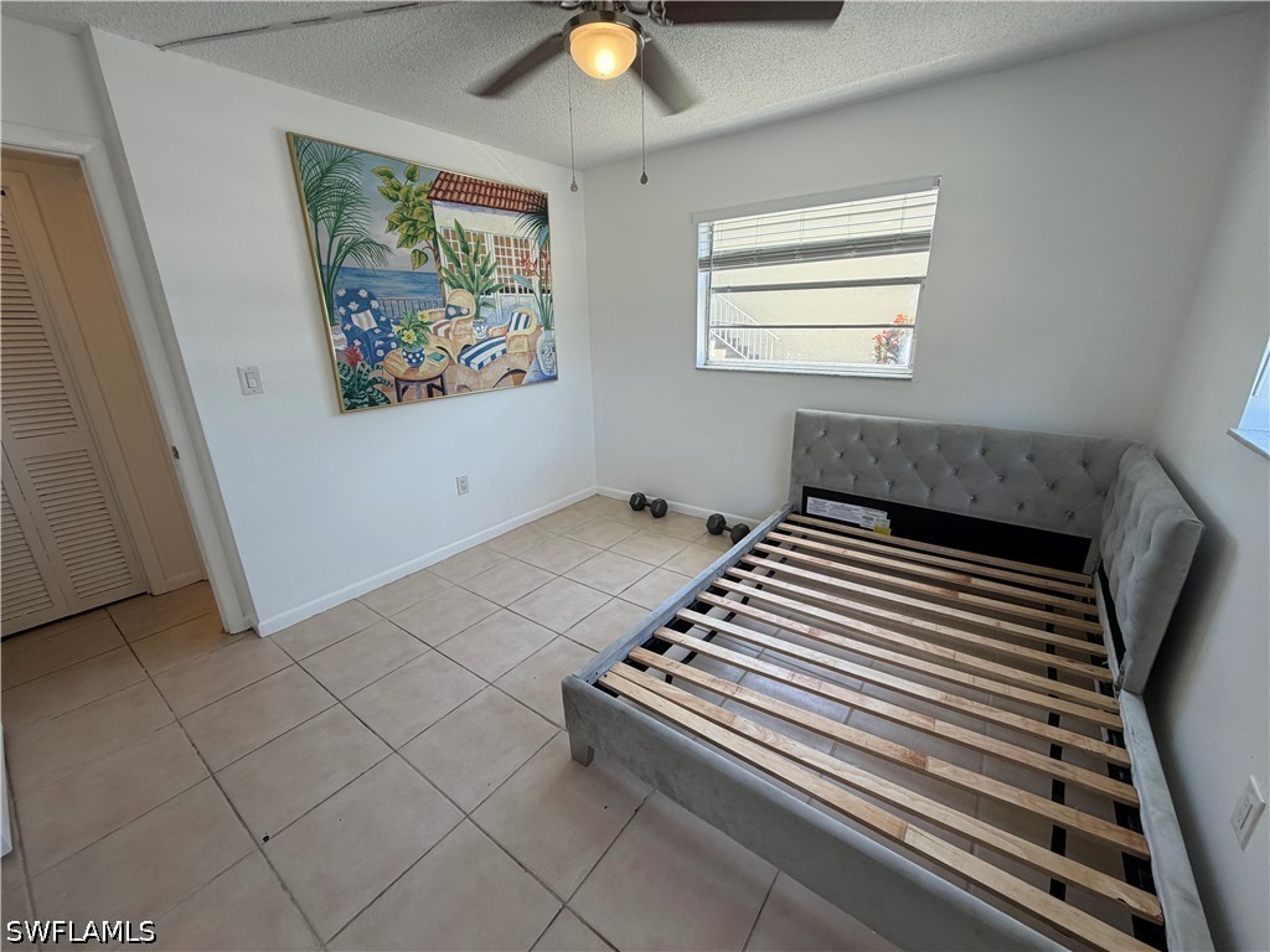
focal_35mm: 14
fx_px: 514
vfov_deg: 85.7
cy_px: 476
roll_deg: +1.9
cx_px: 635
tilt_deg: -16.1
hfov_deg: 102.1
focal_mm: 2.22
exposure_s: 1/120
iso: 64
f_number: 2.2
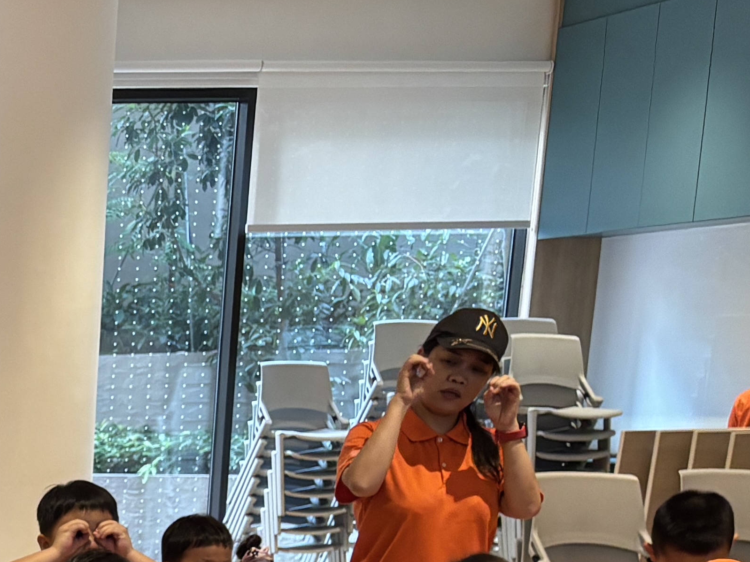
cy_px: 915
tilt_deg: -14.2
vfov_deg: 14.5
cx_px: -469
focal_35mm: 93
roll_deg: +0.8
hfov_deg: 18.1
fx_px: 2015
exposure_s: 1/58
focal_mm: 5.96
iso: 200
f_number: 1.6
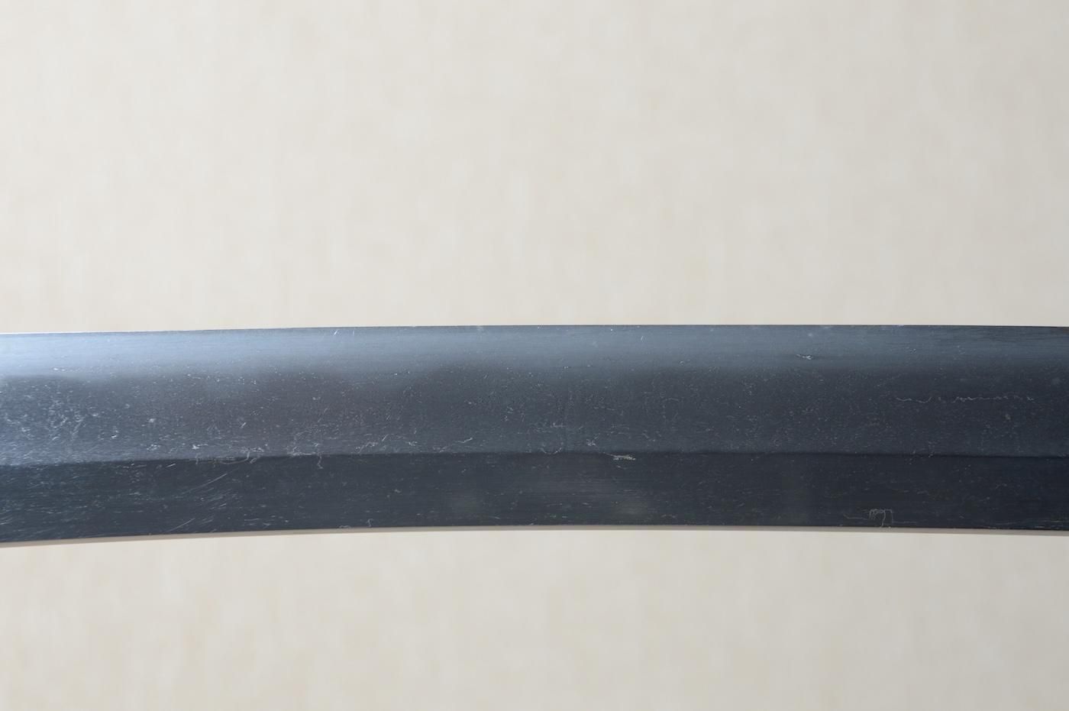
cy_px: 356
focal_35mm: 128
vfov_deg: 10.7
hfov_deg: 16.1
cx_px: 534
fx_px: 3783
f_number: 11
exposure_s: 1/1.6
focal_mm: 85
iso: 400
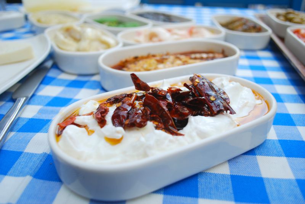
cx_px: 152
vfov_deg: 43.7
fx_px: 255
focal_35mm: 30
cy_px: 102
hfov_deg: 61.9
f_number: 3.8
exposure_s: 1/40
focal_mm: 20
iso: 100
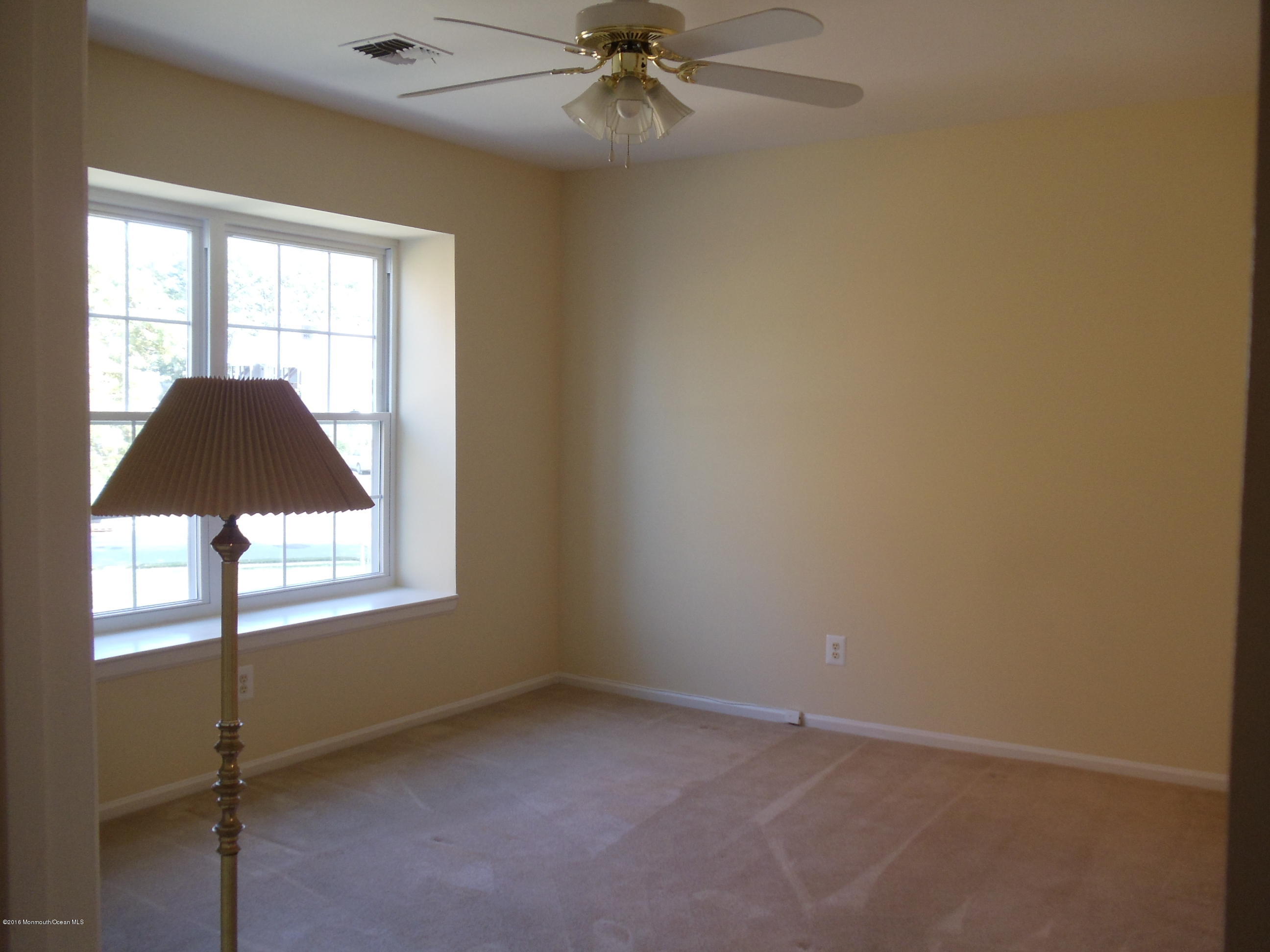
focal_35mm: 44
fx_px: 1614
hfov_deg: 42.9
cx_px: 635
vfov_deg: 32.9
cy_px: 476
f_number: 3.5
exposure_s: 1/40
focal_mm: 6
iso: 200
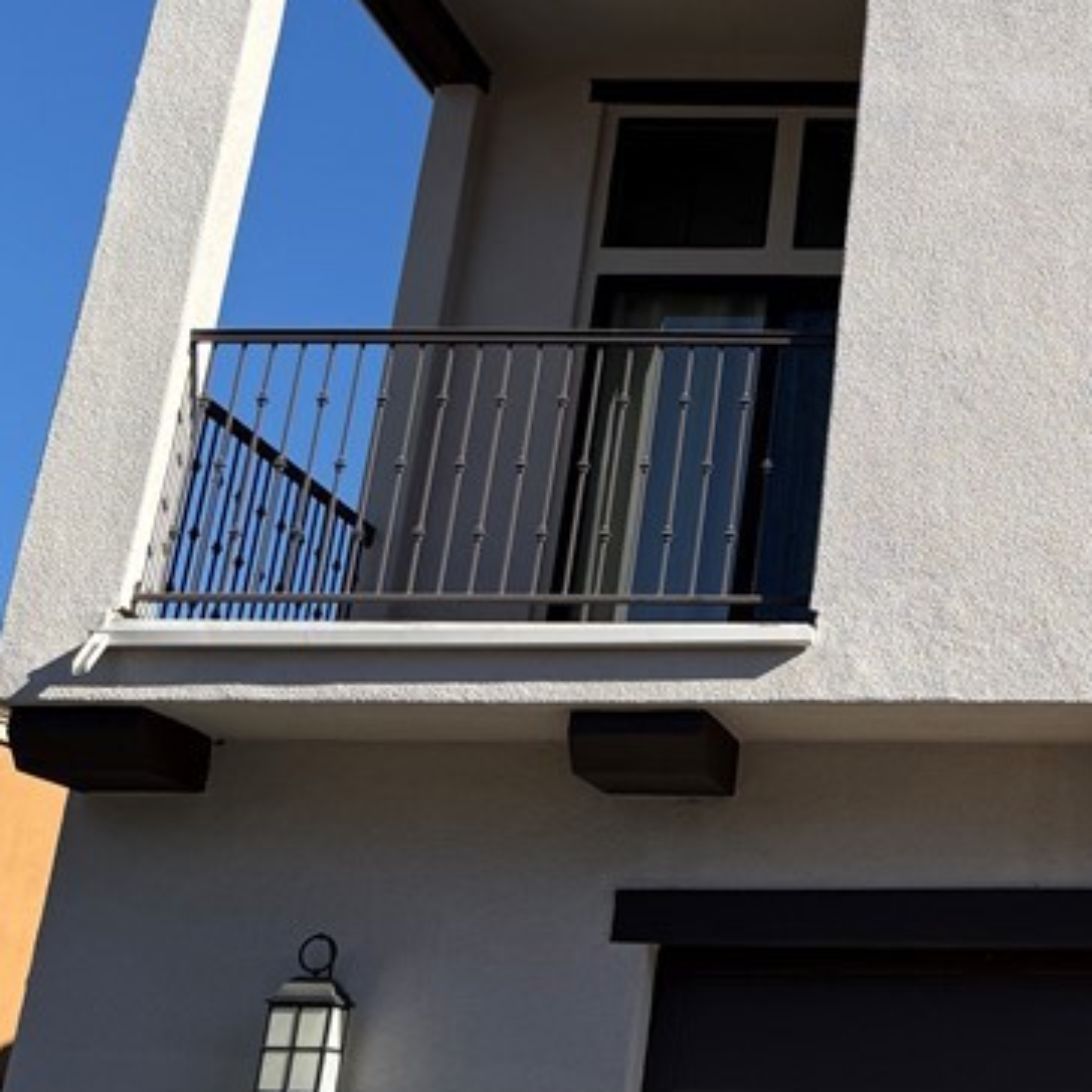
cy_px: 268
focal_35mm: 60
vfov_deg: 28.2
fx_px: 2141
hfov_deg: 26.0
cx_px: 1252
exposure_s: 1/4673
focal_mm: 6.76
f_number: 1.78
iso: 80
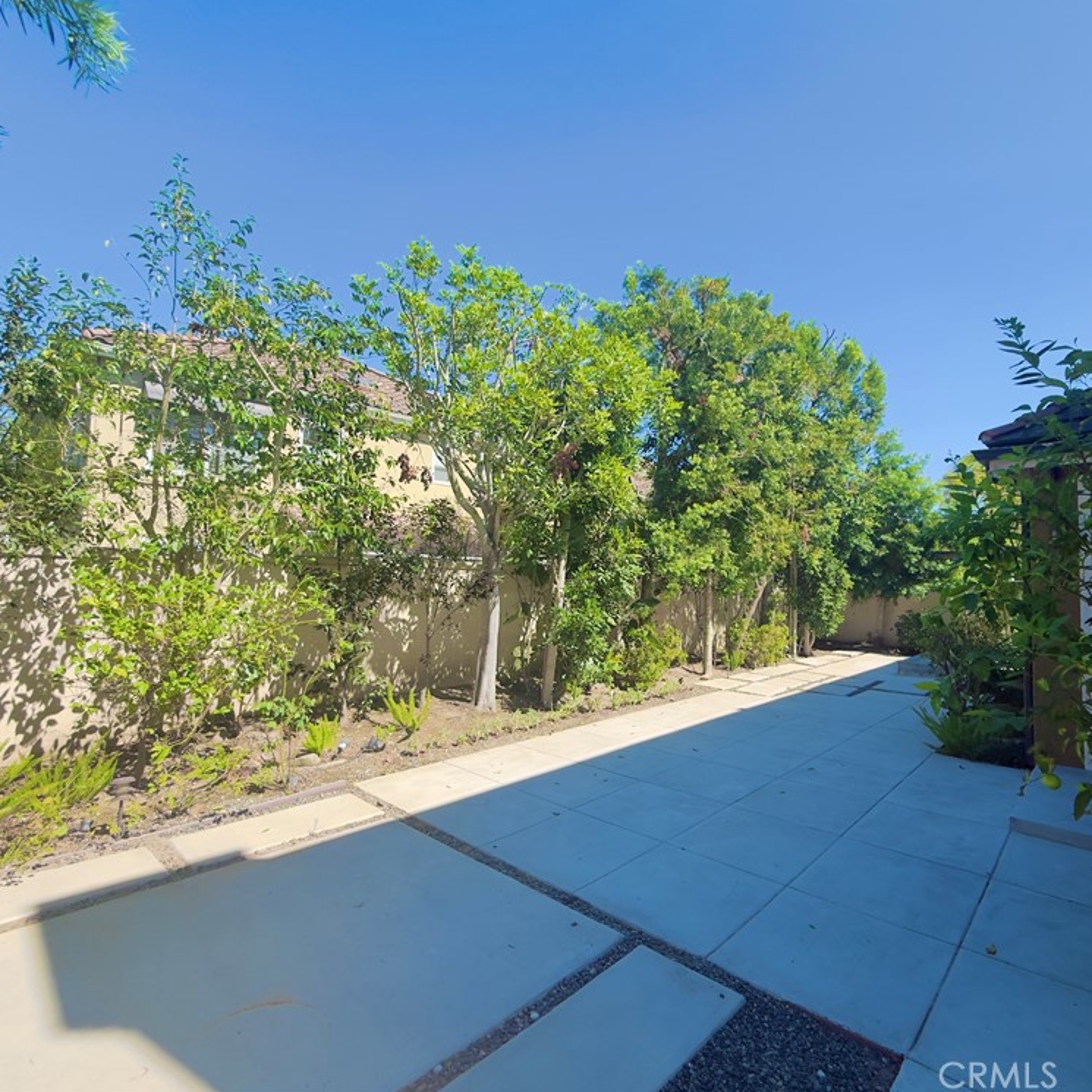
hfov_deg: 83.5
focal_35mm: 17
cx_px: 620
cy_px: 534
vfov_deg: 84.0
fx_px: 607
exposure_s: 1/770
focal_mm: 2.22
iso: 32
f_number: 2.2
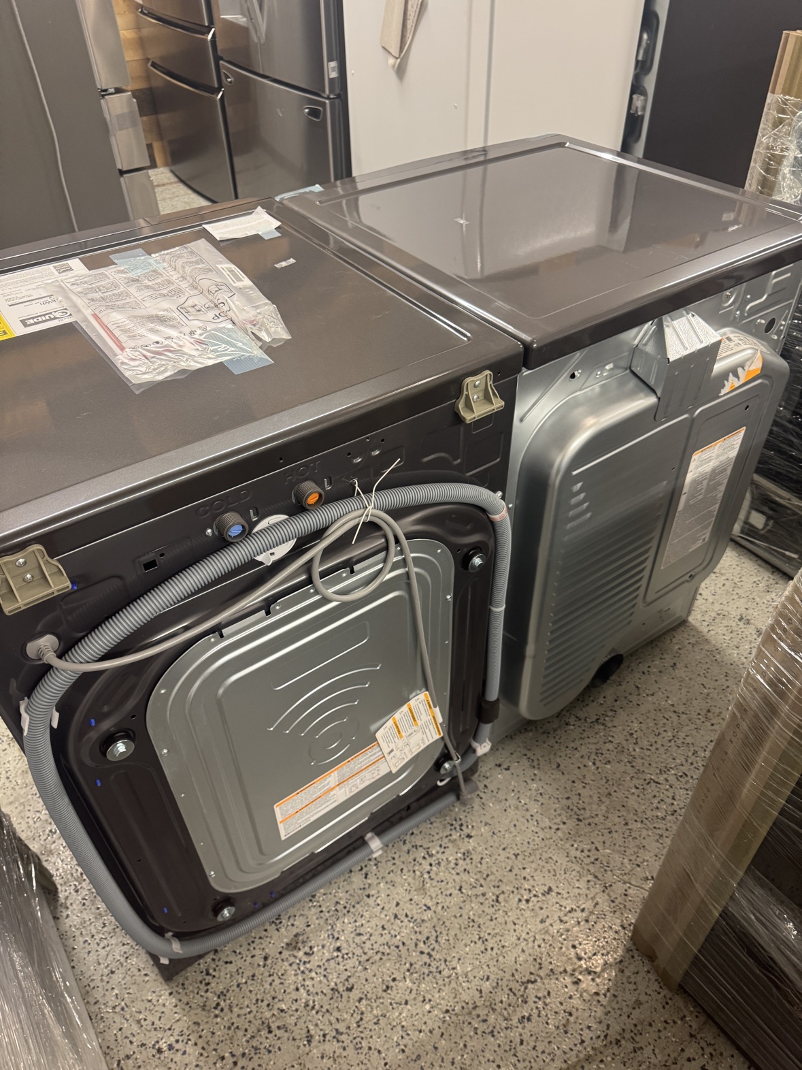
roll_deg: +0.5
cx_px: 401
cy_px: 535
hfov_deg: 56.8
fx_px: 741
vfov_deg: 71.6
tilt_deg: -41.8
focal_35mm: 24
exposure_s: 1/60
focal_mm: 6.76
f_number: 1.78
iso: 320
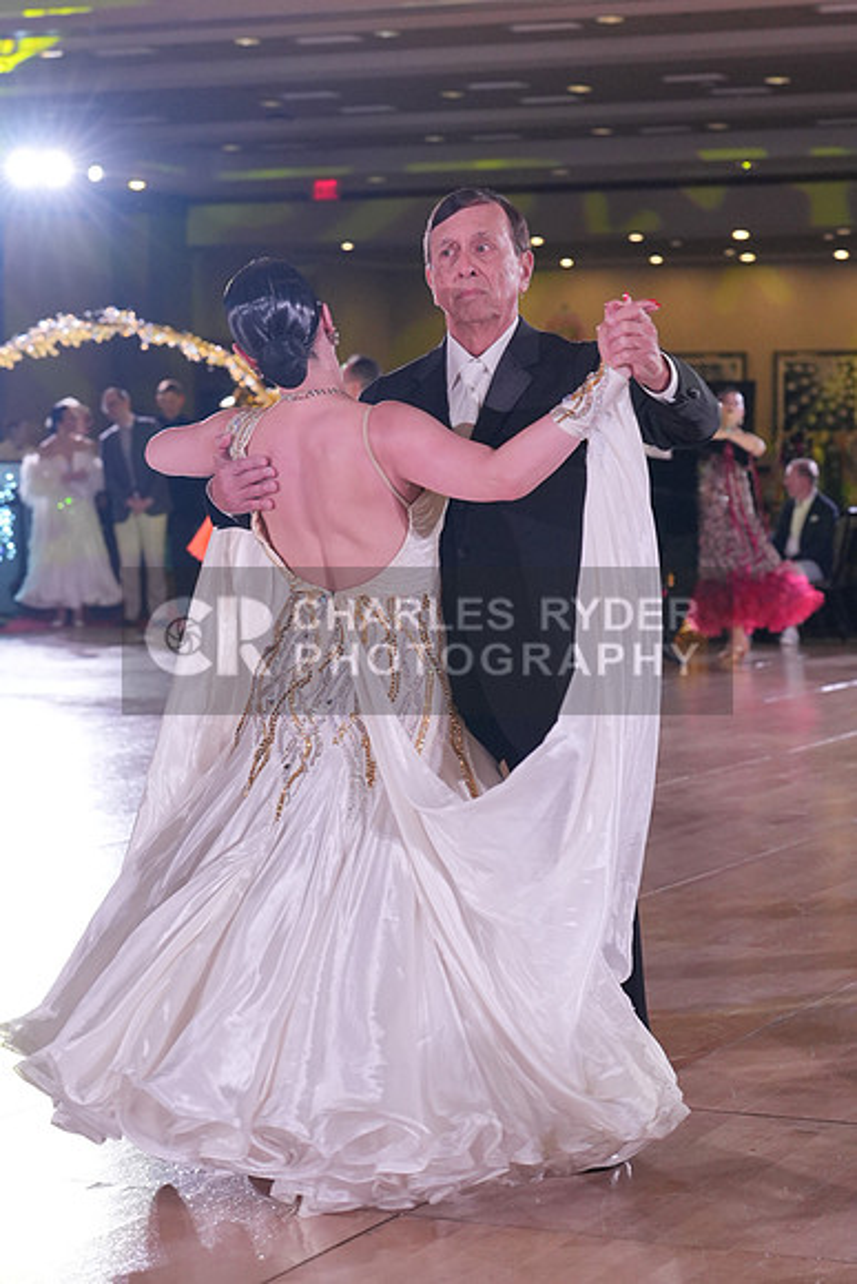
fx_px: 3105
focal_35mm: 87
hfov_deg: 15.7
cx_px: 428
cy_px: 642
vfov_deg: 23.4
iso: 1600
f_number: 4
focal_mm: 58
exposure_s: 1/400
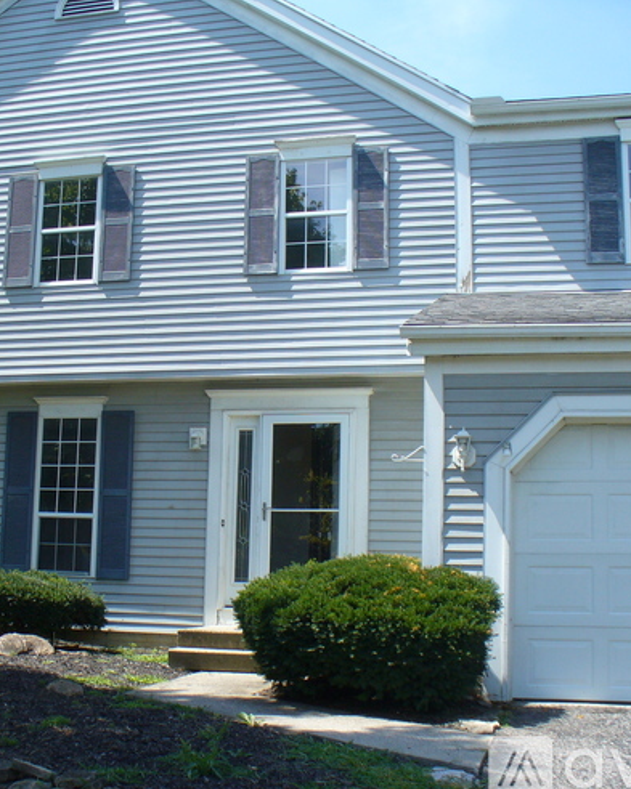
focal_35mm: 49
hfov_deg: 30.6
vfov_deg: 38.1
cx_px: 213
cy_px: 399
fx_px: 1145
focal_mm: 6.1
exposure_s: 1/200
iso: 80
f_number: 5.6
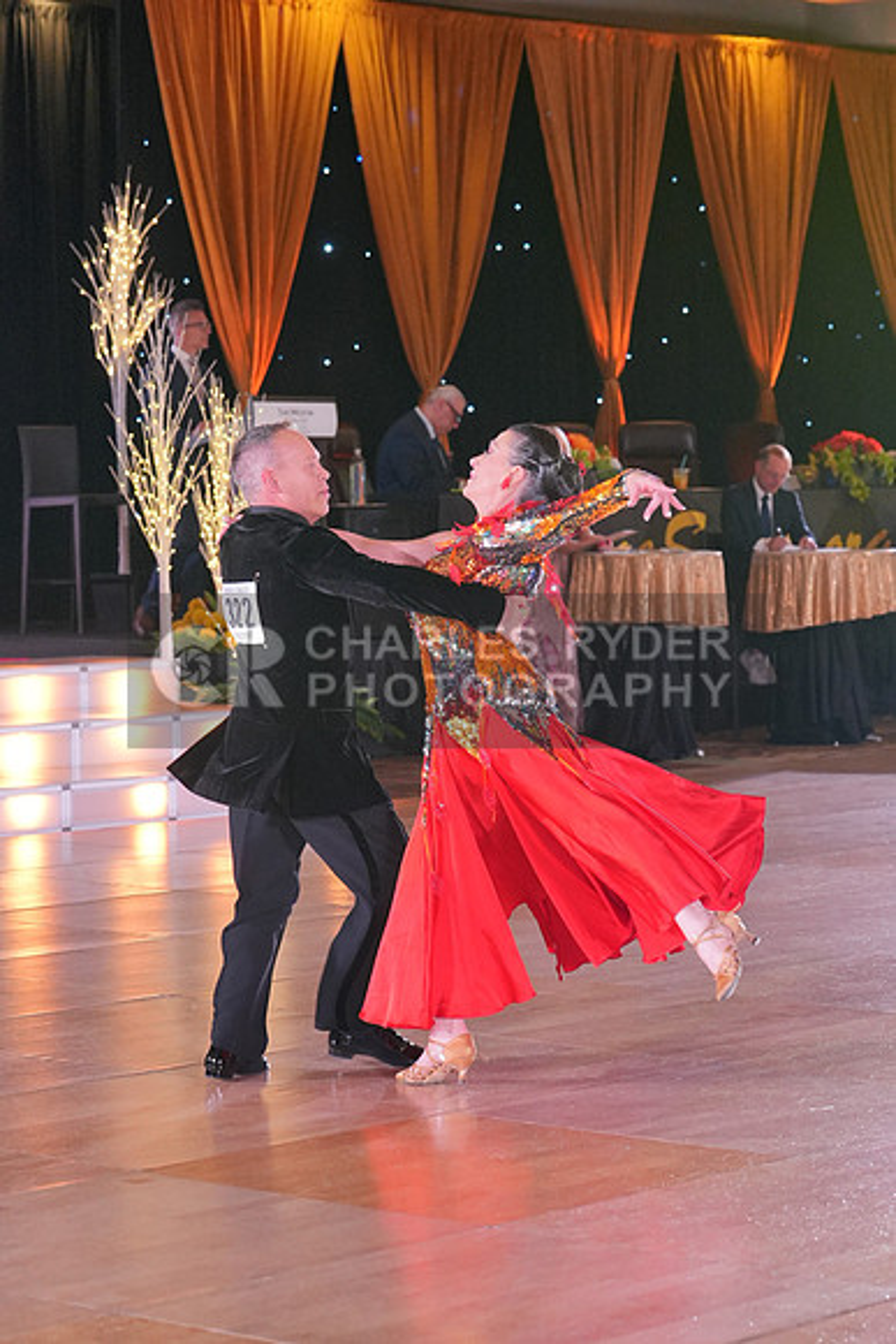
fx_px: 3805
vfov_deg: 20.0
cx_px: 448
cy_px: 672
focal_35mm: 102
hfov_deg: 13.4
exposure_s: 1/400
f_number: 4
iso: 2500
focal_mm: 68
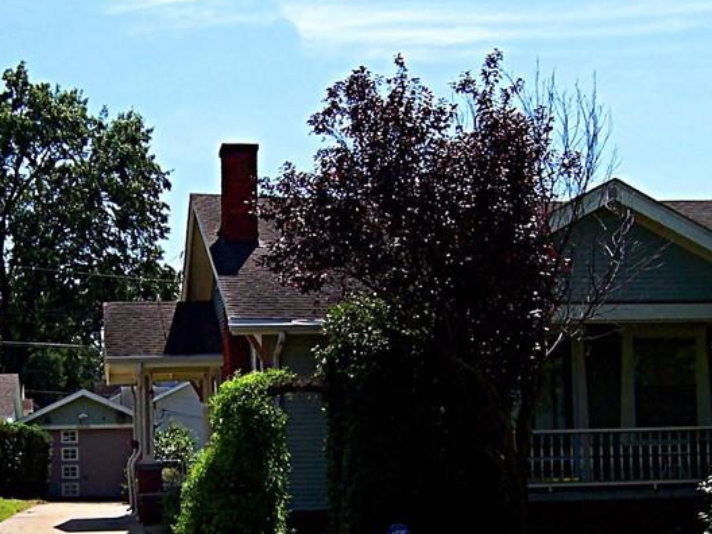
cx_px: 218
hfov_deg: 30.0
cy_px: 438
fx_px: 1316
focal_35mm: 64
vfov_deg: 22.6
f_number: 4
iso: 80
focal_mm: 5.5
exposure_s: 1/750
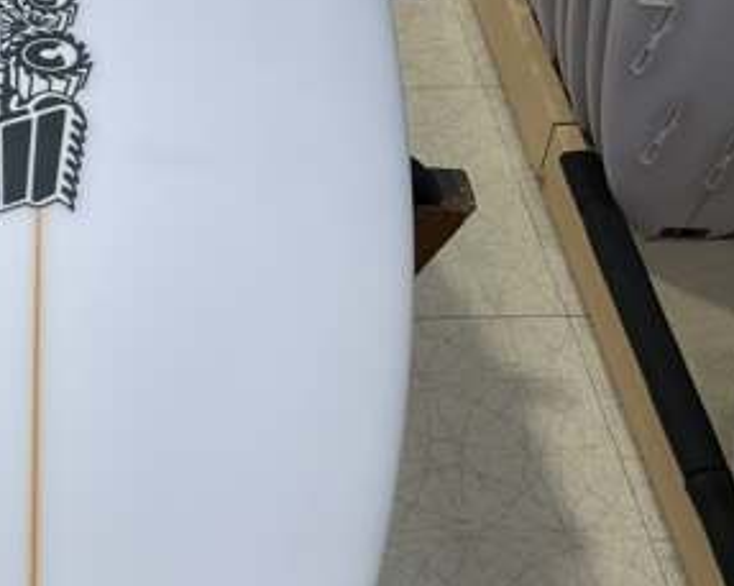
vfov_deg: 19.3
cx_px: 41
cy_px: 184
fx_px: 1714
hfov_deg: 23.4
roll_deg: -0.1
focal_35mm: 79
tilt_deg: -42.1
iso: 20
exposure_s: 1/120
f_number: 1.8
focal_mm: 3
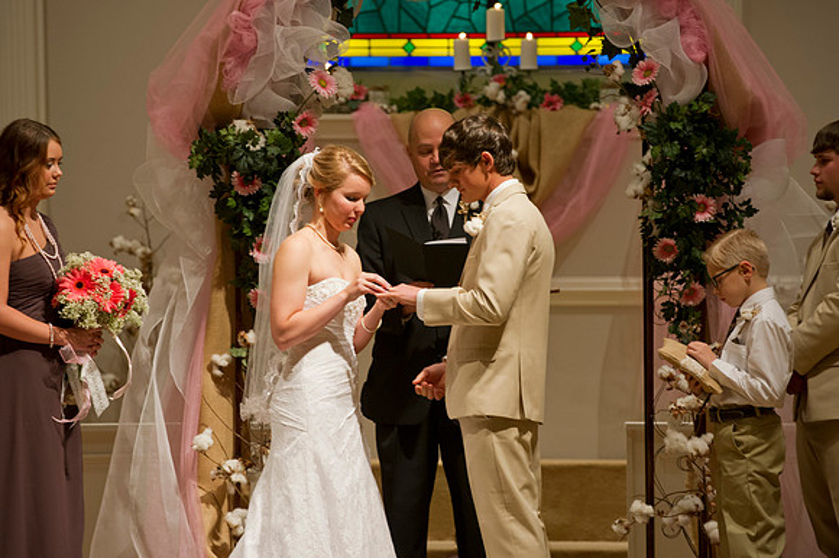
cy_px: 279
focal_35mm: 200
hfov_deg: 10.3
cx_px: 420
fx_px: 4658
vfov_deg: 6.9
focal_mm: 200
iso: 1600
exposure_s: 1/125
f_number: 4
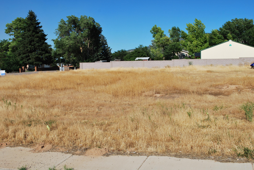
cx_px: 127
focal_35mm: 39
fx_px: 275
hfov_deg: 49.5
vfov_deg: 34.3
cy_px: 85
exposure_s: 1/320
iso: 100
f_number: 9
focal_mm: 26
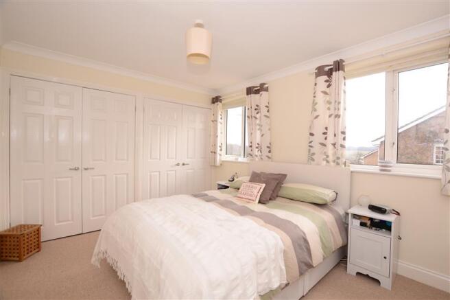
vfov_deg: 77.3
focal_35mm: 15
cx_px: 225
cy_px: 150
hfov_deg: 100.4
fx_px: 187
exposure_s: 1/200
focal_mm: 10
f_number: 5.6
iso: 400
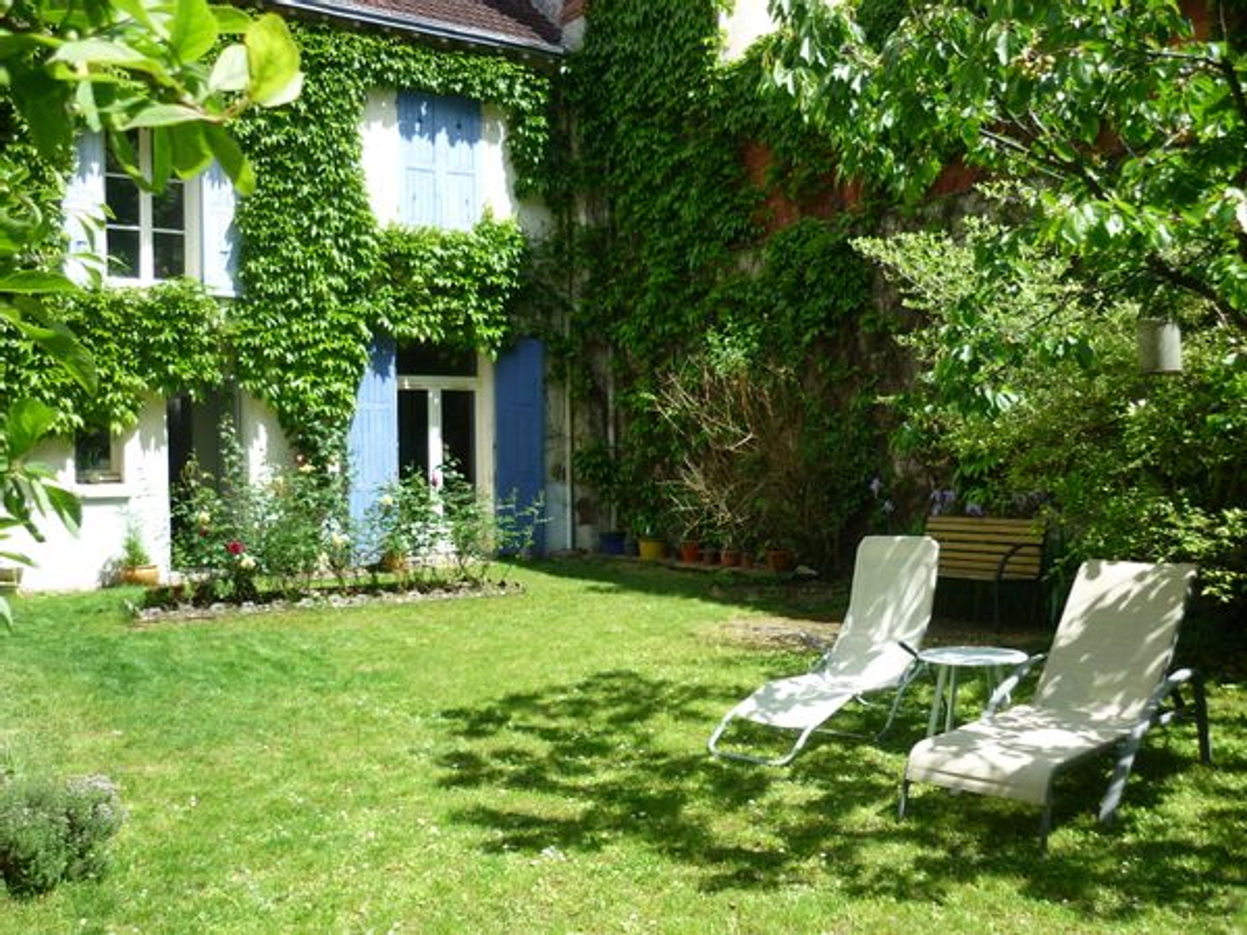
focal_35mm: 33
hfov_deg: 55.4
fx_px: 1189
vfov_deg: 42.9
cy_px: 468
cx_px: 624
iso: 80
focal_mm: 5.5
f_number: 2.8
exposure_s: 1/400
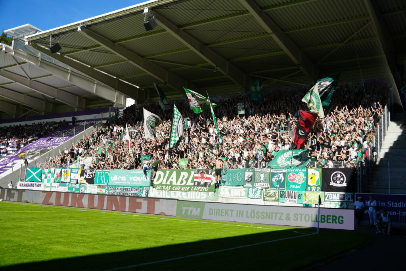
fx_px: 406
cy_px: 136
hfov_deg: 53.1
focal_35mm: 36
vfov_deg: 36.9
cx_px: 203
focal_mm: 24
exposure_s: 1/500
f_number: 5
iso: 100
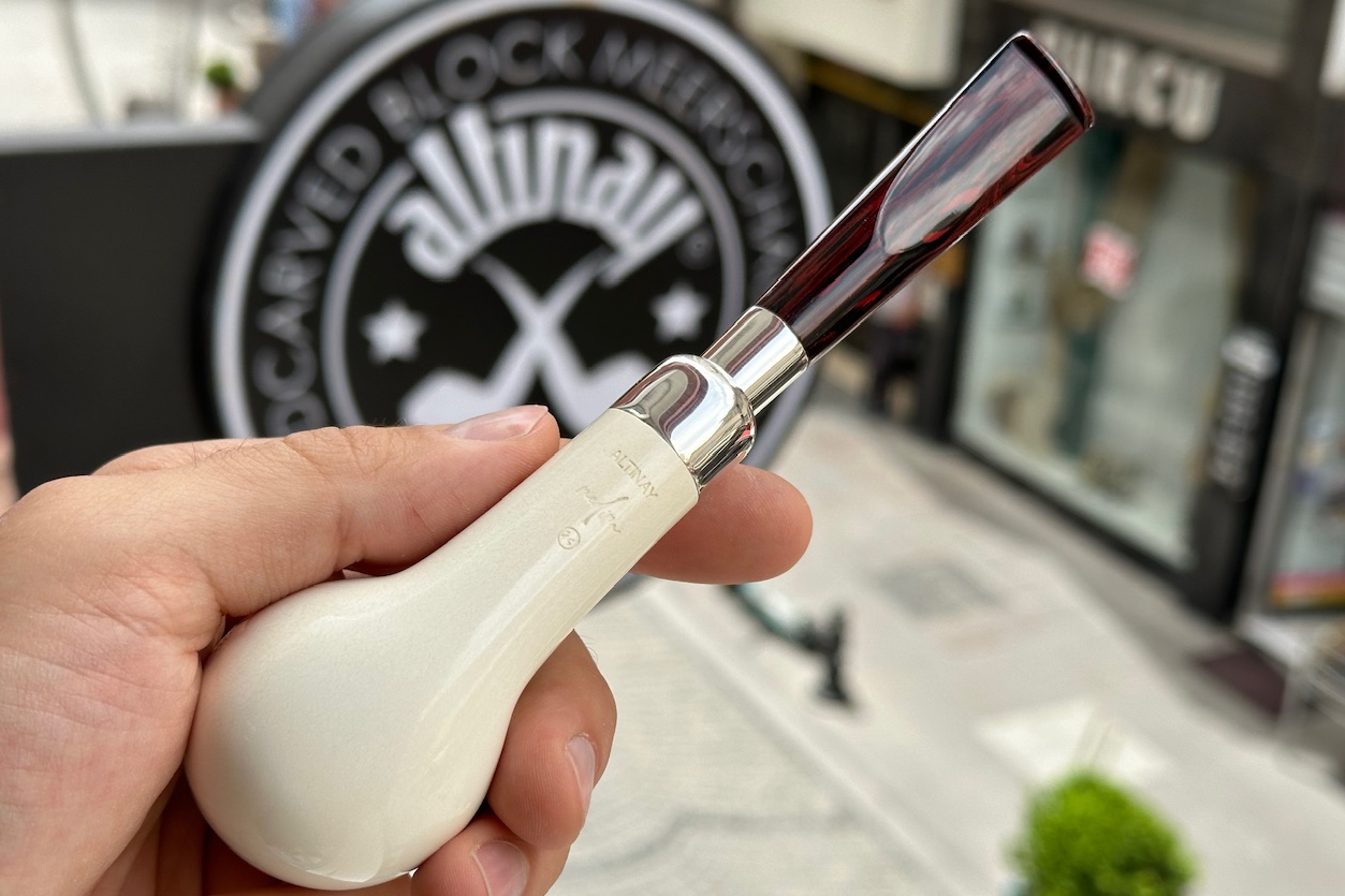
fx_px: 1905
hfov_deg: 38.9
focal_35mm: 51
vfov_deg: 26.5
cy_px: 495
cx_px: 669
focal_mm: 6.86
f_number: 1.78
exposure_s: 1/1323
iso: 64
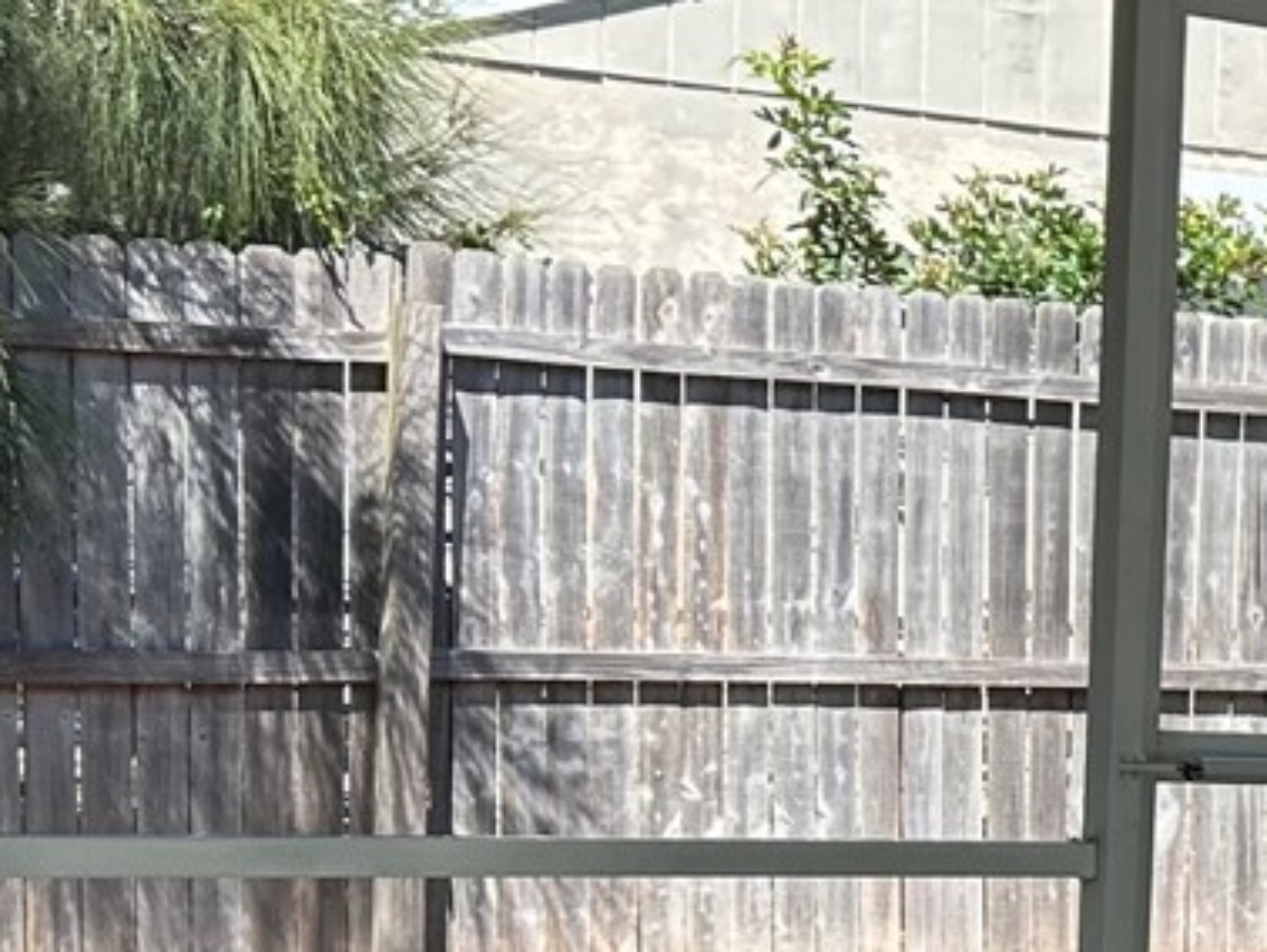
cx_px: 2112
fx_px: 4029
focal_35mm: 110
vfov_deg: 13.1
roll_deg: -3.9
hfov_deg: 15.8
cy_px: 1150
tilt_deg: -7.9
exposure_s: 1/536
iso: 50
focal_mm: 5.7
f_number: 1.5
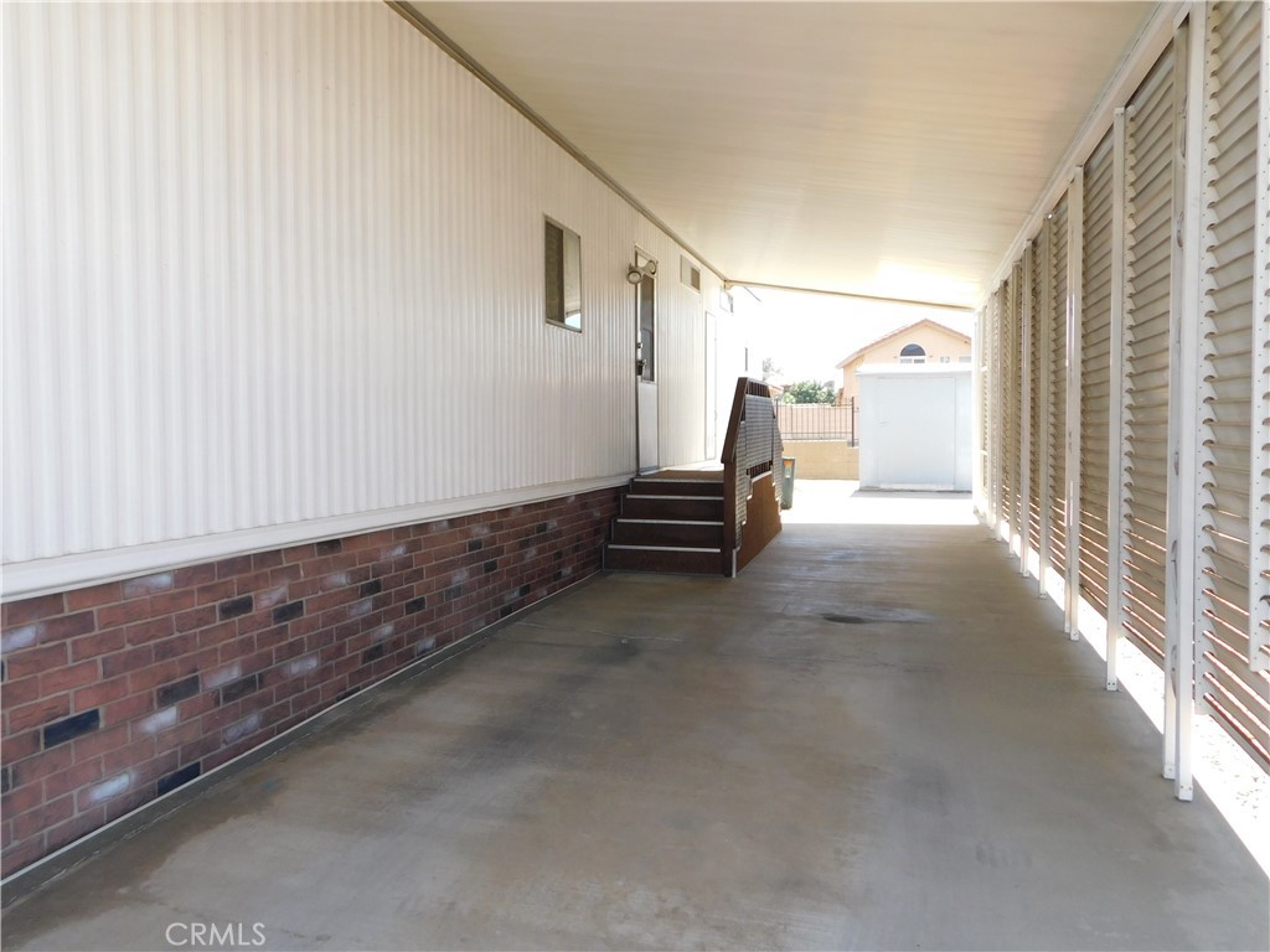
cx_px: 635
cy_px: 476
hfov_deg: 69.4
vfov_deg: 54.9
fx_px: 917
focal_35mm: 25
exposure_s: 1/250
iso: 125
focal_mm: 4.5
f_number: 3.1
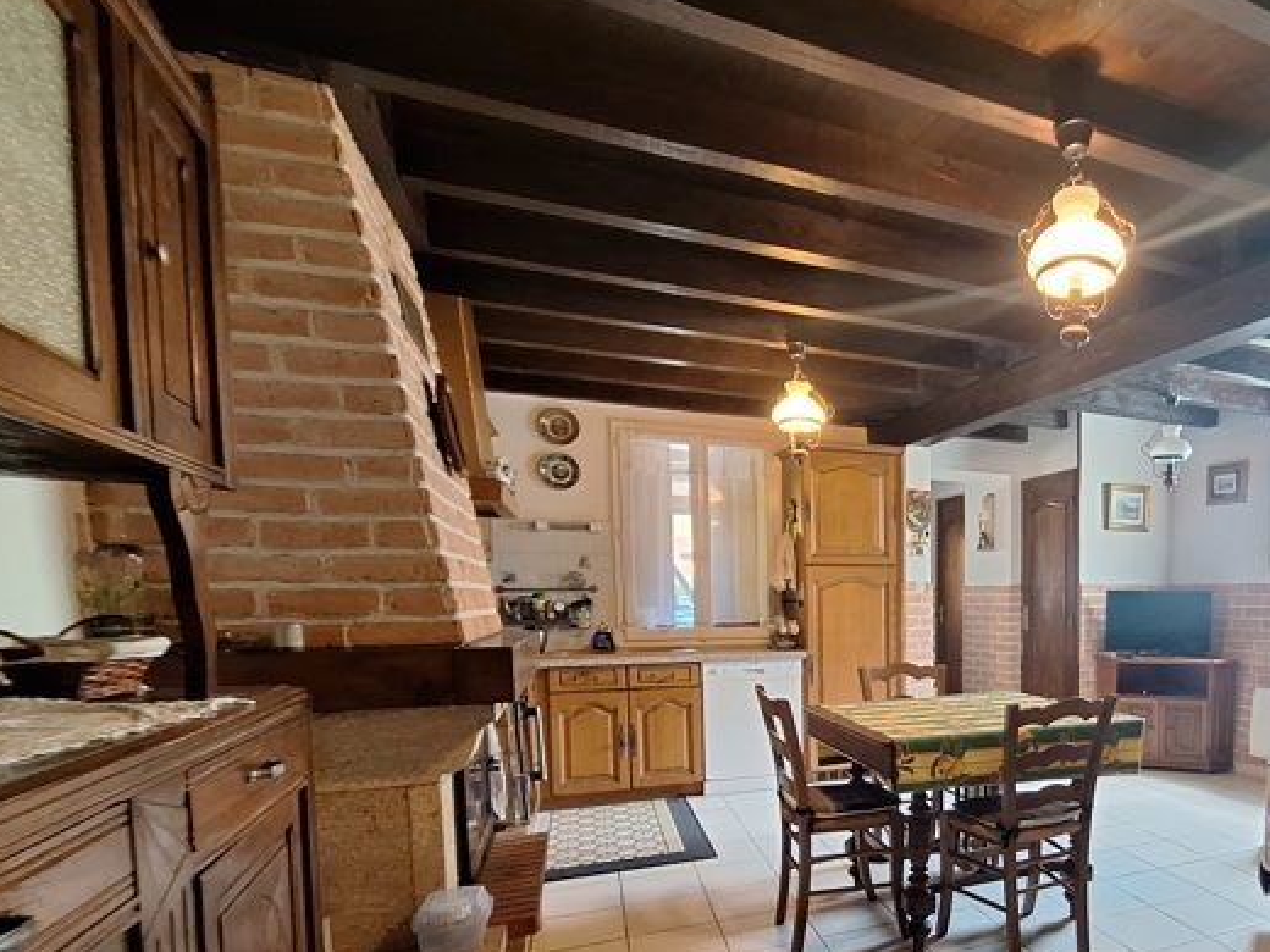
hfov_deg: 75.5
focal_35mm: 20
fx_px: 734
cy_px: 642
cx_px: 960
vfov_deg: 64.1
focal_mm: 1.74
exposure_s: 1/50
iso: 200
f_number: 2.2
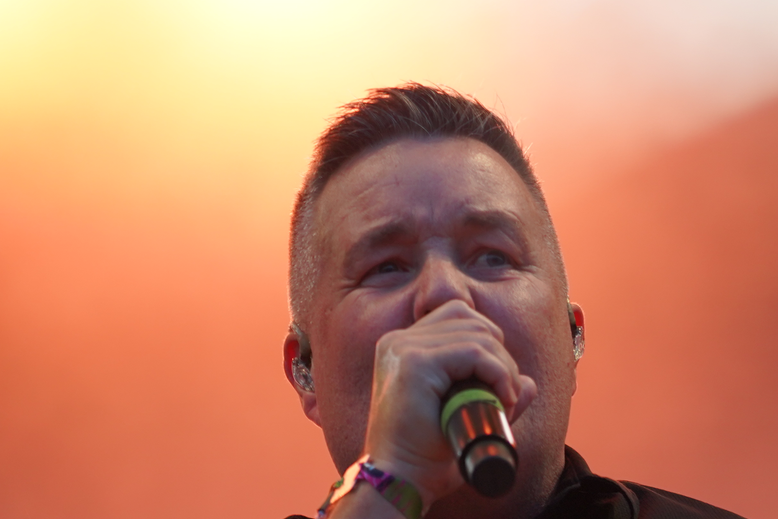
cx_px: 698
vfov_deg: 5.3
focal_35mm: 259
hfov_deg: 7.9
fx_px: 5598
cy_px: 534
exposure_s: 1/160
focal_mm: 105
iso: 640
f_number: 4
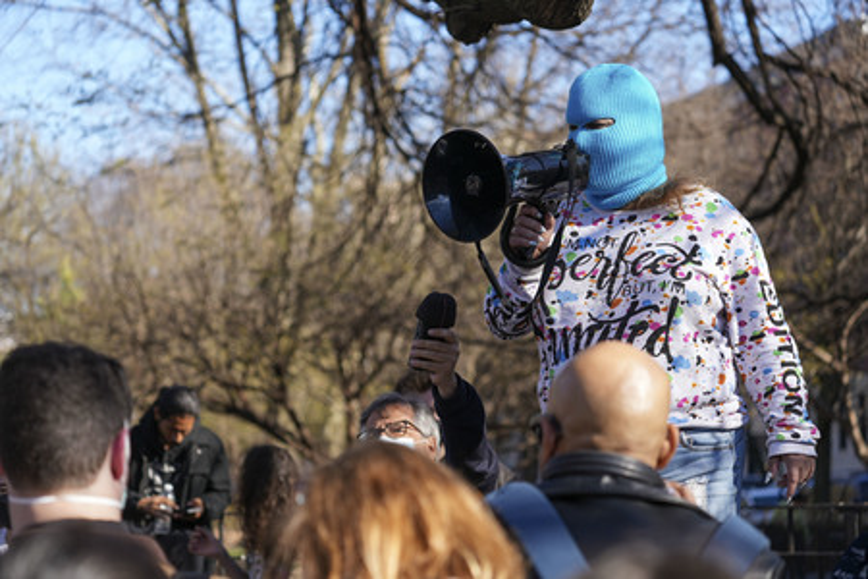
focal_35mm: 100
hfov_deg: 20.4
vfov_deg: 13.7
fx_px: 2411
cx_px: 434
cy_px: 290
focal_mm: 100
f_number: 4.5
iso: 80
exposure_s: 1/200
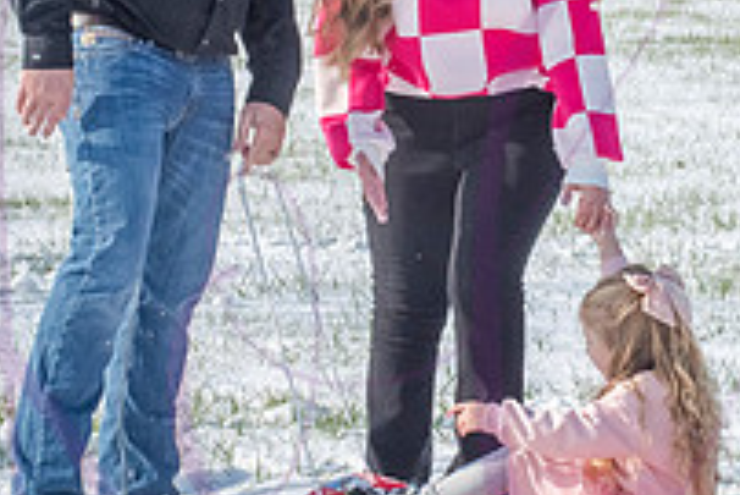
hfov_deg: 7.8
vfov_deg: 5.2
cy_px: 128
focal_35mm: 264
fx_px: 5430
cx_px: 526
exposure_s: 1/1000
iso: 640
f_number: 14
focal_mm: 80
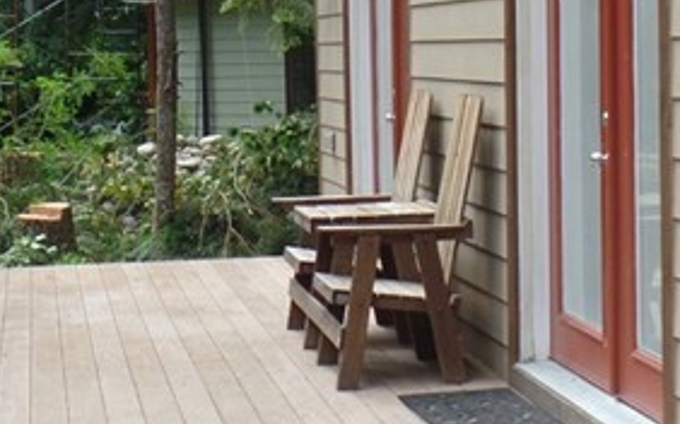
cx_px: 318
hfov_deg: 20.6
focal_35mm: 101
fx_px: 1871
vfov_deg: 12.9
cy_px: 99
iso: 80
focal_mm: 7.5
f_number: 3.2
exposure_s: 1/180
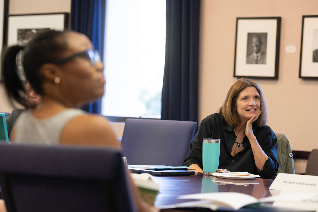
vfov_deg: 10.9
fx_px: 1103
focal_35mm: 125
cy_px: 106
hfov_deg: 16.4
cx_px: 159
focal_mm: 125
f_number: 4
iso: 1600
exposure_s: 1/250
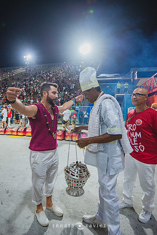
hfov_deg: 64.6
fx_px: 124
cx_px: 78
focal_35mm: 19
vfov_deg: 86.9
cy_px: 118
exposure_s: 1/320
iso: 1600
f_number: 4
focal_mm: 19
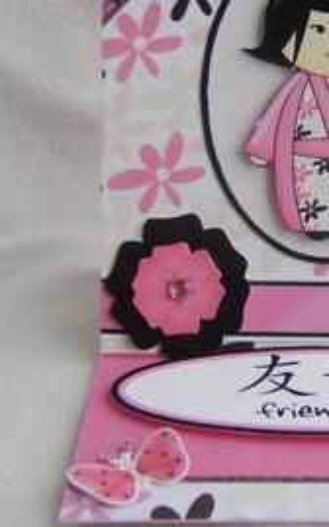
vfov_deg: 36.8
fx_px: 789
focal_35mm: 55
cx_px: 268
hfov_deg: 23.2
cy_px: 221
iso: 71
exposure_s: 1/50
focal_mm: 8.13
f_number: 2.7
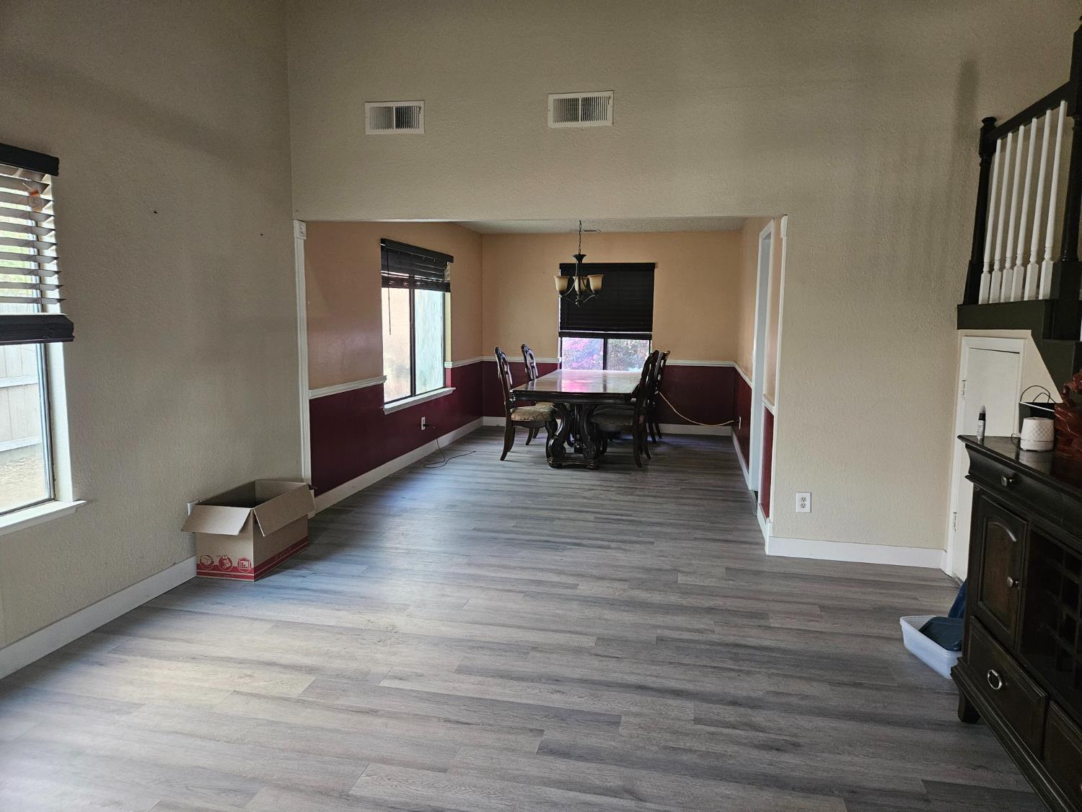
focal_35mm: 23
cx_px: 541
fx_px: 719
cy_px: 406
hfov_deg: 73.9
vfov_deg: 58.9
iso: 640
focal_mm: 5.4
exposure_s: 1/60
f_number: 1.8
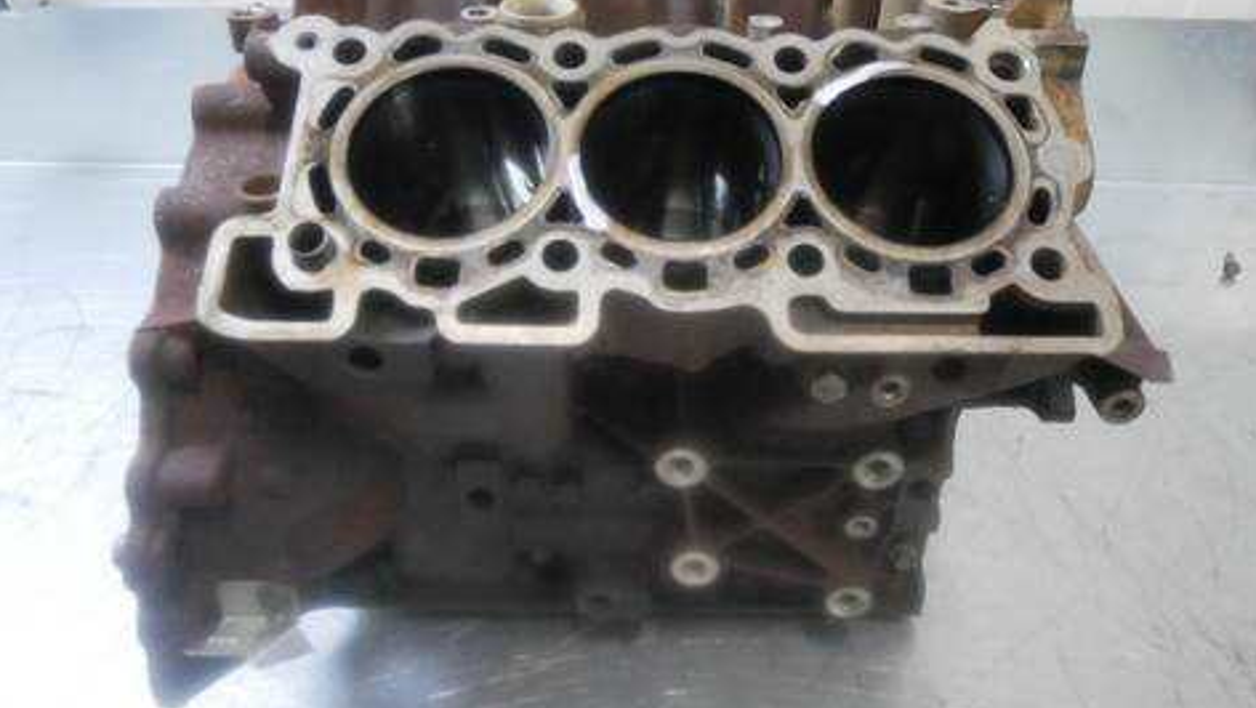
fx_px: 1033
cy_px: 237
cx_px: 631
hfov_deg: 62.6
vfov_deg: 37.4
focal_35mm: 31
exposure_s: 1/60
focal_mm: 14
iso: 3200
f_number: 3.6
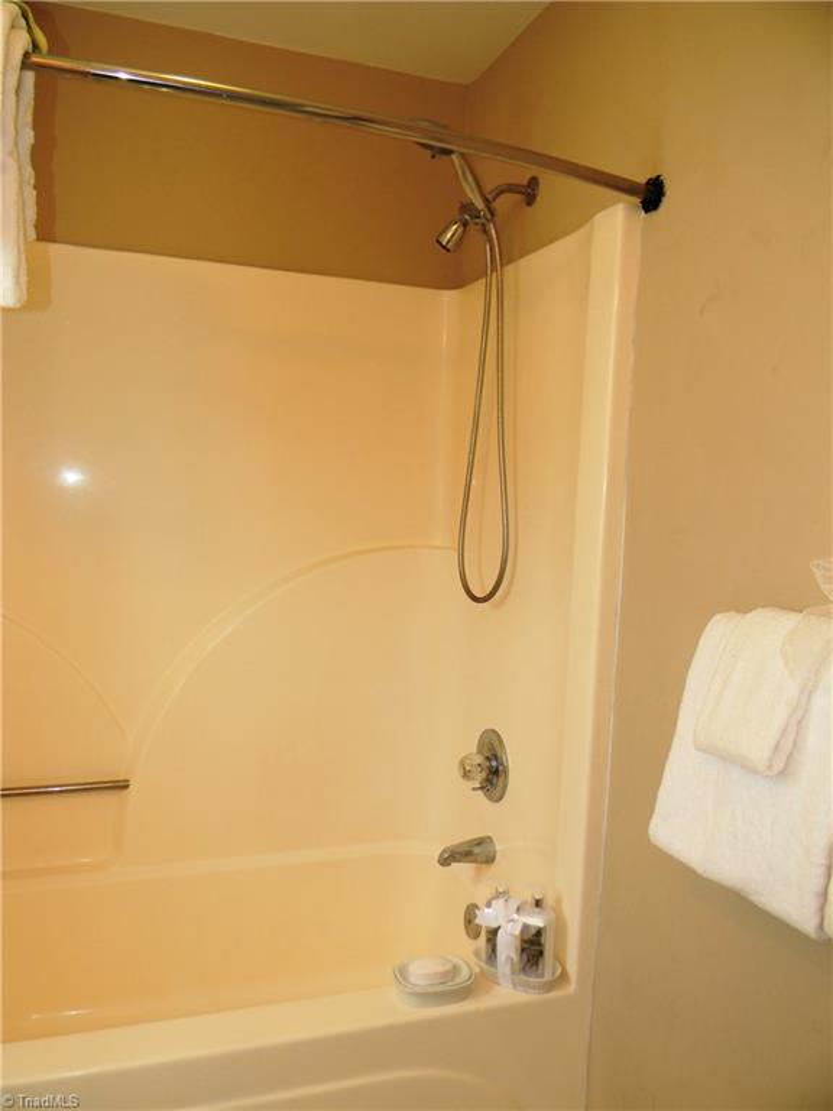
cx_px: 416
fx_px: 898
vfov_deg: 63.4
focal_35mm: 28
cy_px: 556
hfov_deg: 49.7
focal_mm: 5
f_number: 3.5
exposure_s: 1/37.8
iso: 80
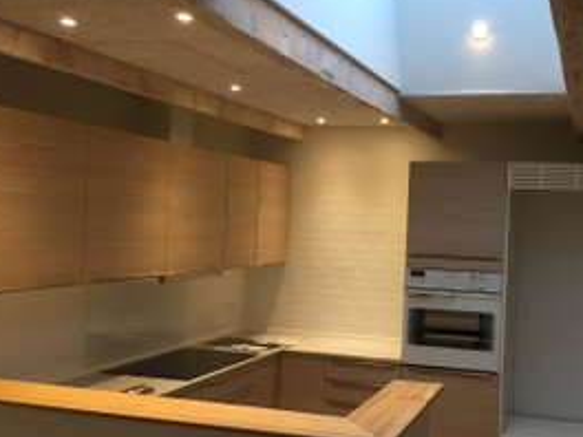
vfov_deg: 35.1
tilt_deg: +3.3
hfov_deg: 45.0
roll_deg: -2.4
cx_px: 396
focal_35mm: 41
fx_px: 691
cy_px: 223
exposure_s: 1/33
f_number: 2.2
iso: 64
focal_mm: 4.15
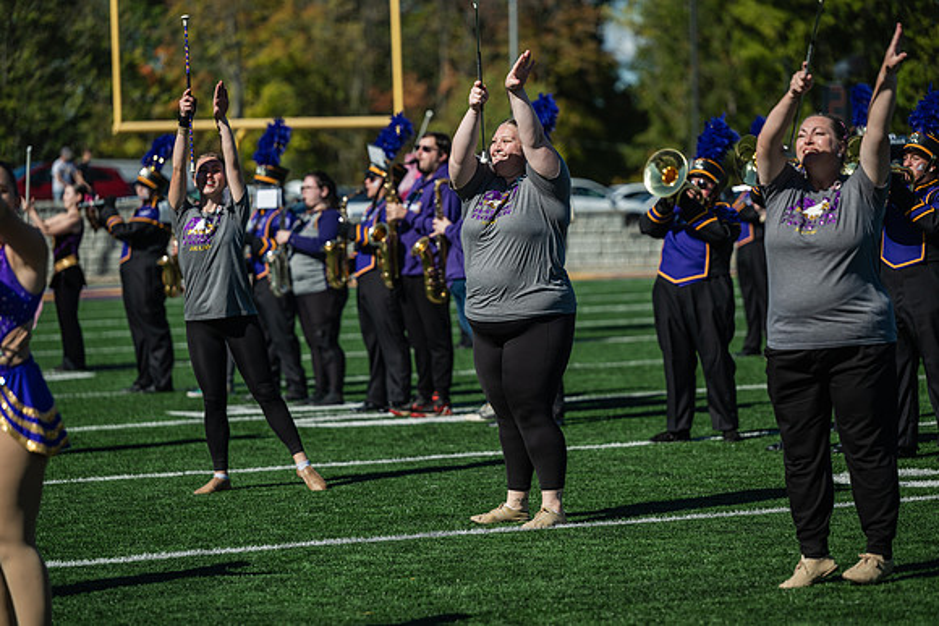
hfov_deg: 14.2
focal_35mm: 145
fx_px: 3783
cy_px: 313
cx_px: 470
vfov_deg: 9.5
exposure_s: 1/2000
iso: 80
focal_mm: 145
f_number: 3.2
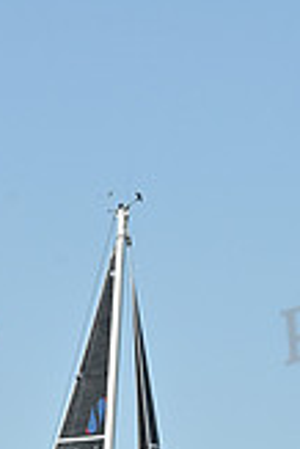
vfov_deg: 4.4
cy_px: 730
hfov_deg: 3.0
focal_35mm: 462
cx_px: 139
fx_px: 5762
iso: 320
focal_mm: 130
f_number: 10
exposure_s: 1/1000
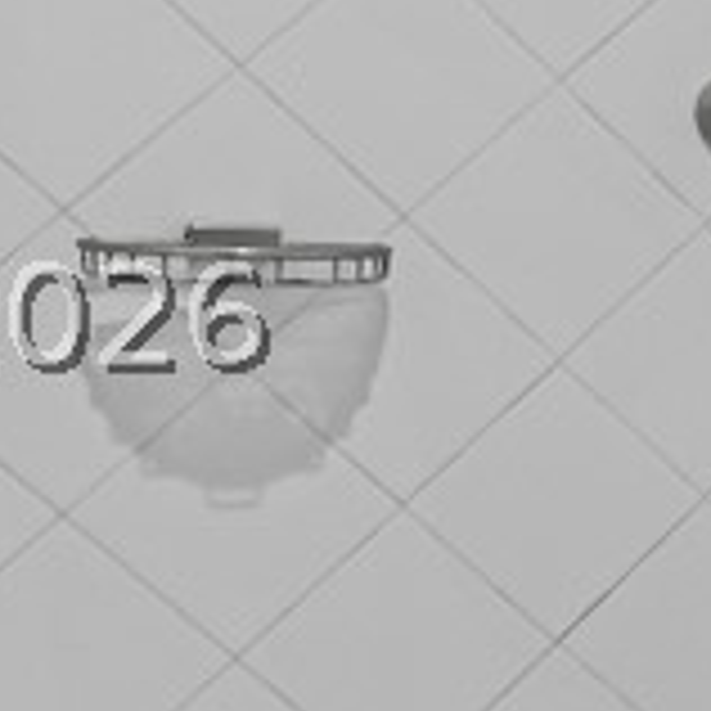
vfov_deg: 13.6
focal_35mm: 128
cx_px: 2032
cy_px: 308
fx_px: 2974
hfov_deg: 10.4
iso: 100
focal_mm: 14
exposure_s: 1/20
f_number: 4
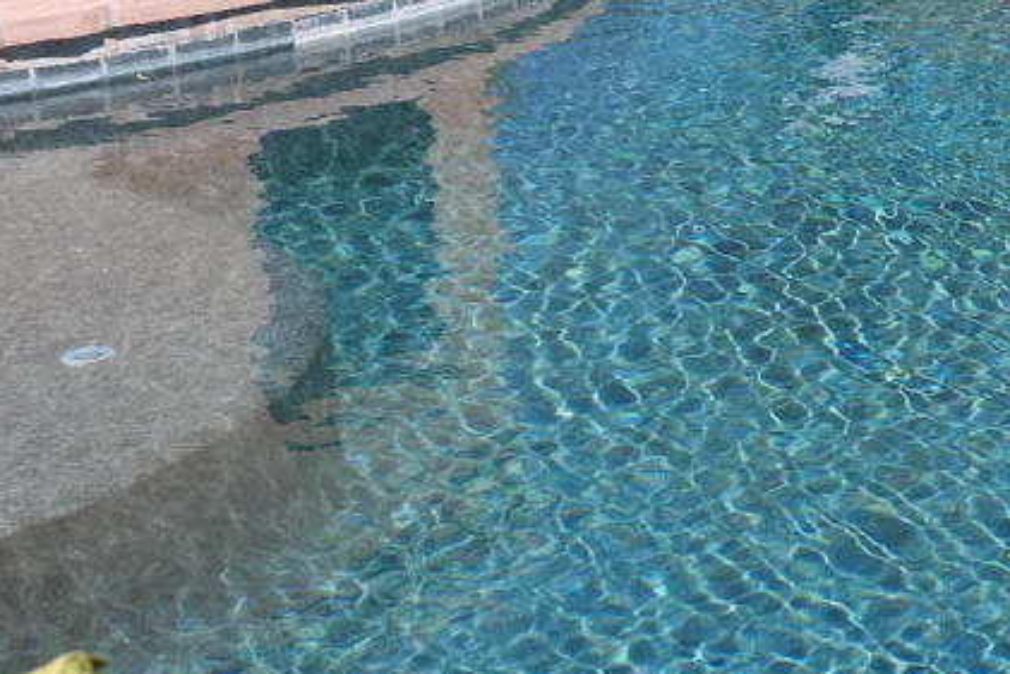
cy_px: 230
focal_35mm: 82
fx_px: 2301
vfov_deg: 16.6
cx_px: 1360
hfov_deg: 21.9
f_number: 7.1
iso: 100
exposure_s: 1/320
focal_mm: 20
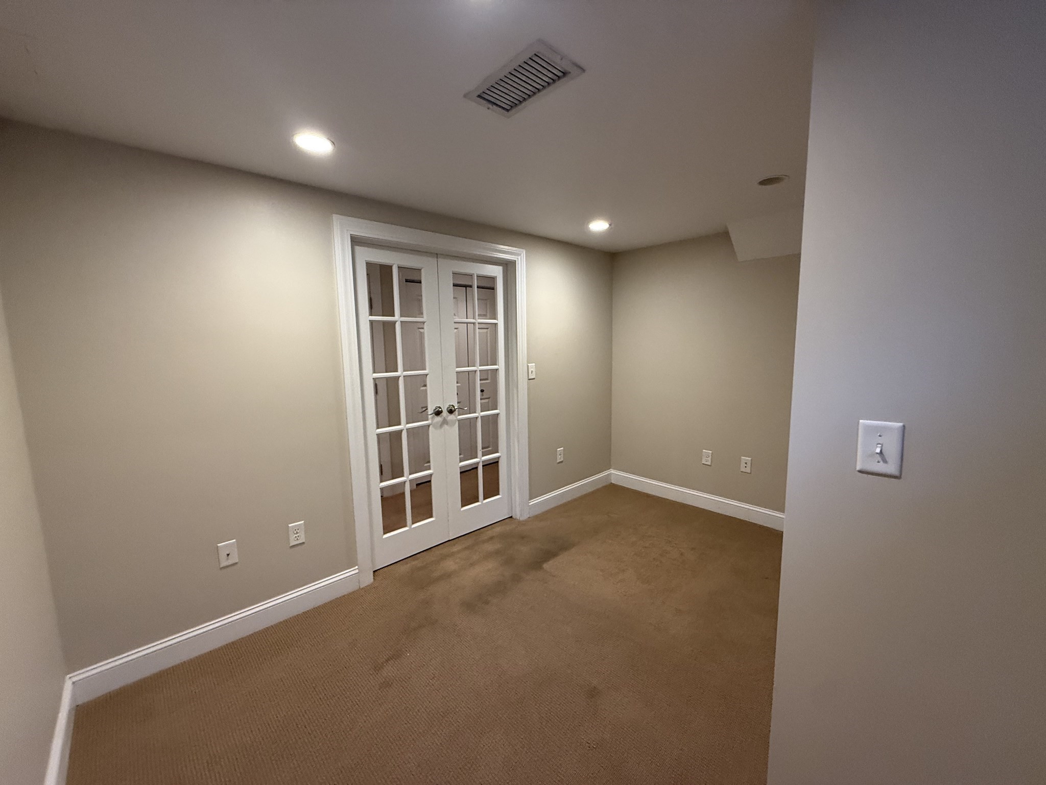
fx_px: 423
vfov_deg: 85.7
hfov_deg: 102.1
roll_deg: +0.8
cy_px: 392
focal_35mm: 14
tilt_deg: -6.3
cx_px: 523
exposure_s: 1/120
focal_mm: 2.22
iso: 400
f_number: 2.2
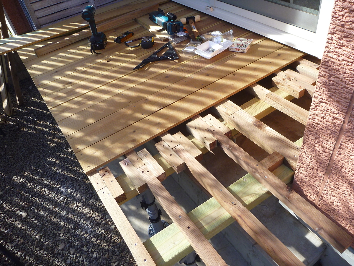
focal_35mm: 28
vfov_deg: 49.7
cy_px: 133
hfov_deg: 63.4
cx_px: 177
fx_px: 286
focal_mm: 4.9
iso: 80
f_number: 3.3
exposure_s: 1/250
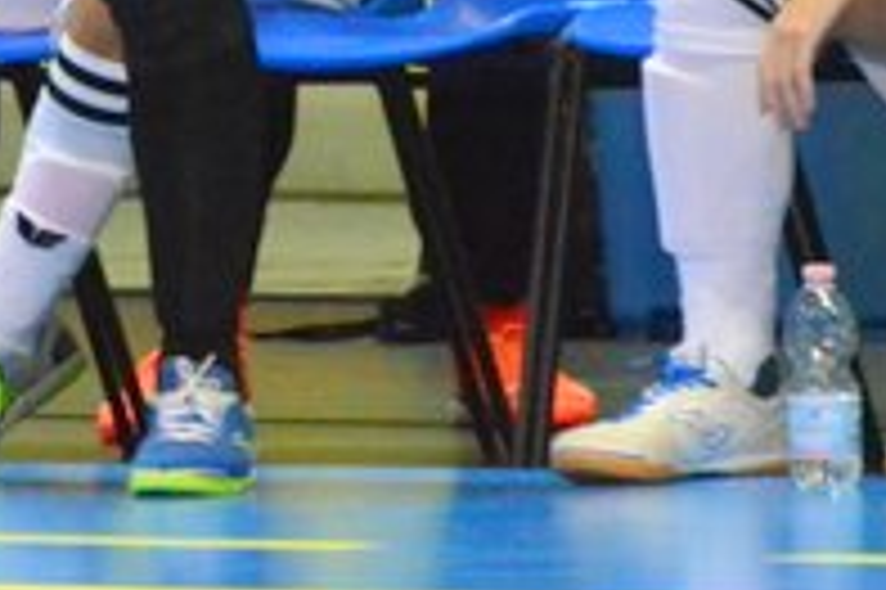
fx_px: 35877
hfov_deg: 1.4
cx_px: -463
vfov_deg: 0.9
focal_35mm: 1459
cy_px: -257
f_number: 6.3
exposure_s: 1/320
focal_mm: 240
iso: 6400
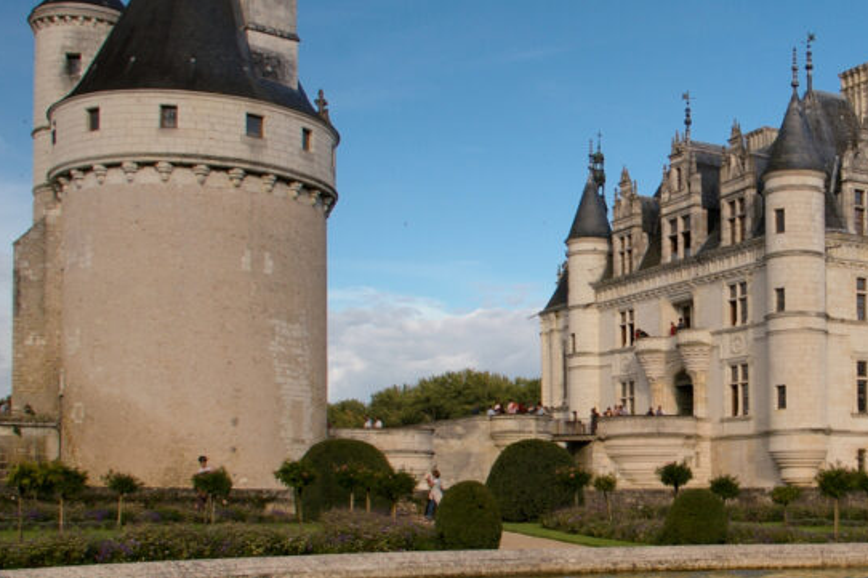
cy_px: 302
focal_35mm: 51
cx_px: 735
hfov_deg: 37.1
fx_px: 1229
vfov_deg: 26.5
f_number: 8
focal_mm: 18
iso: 200
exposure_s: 1/90
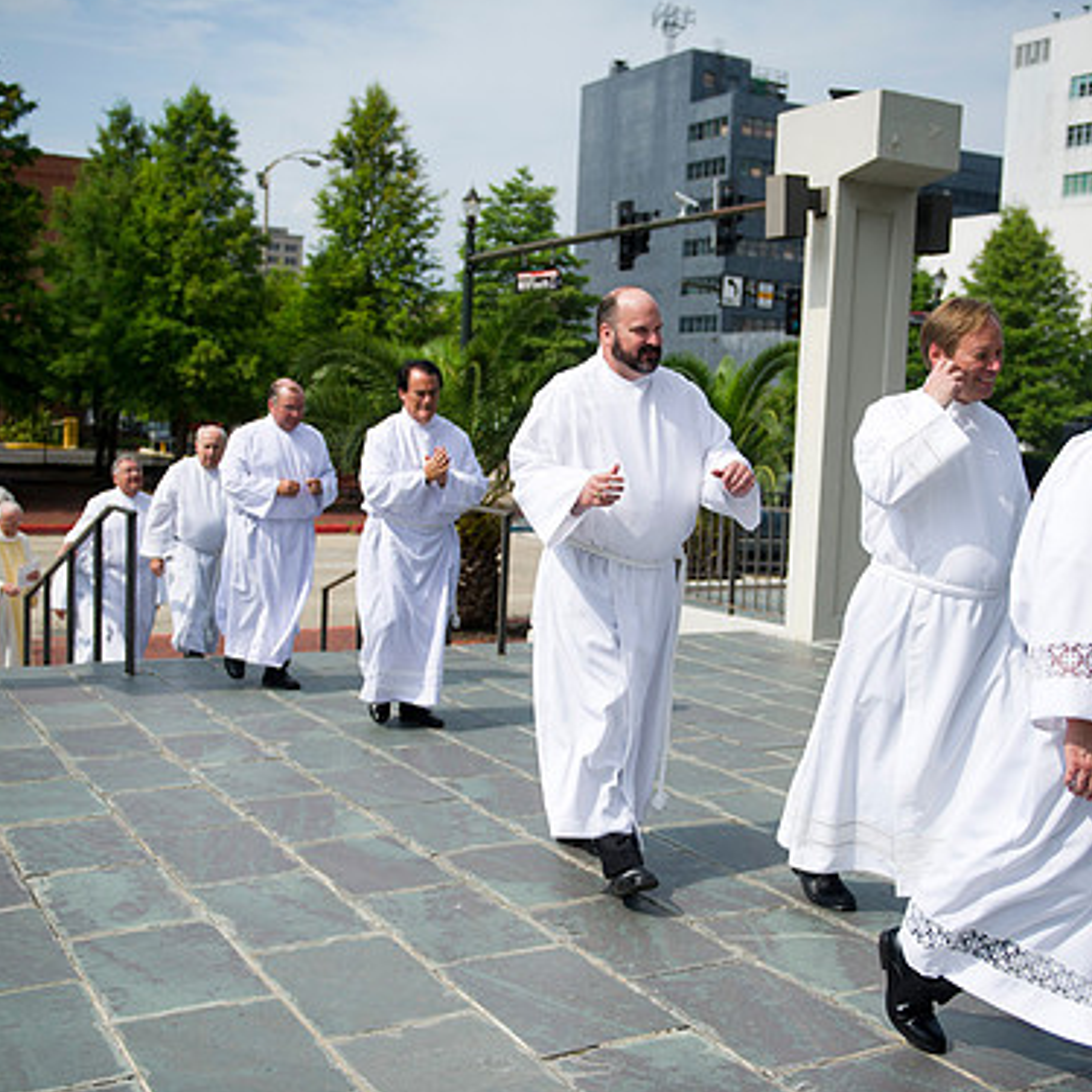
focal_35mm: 42
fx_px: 1499
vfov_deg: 40.0
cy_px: 539
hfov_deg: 40.0
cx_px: 585
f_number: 2.8
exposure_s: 1/8000
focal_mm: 32
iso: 320
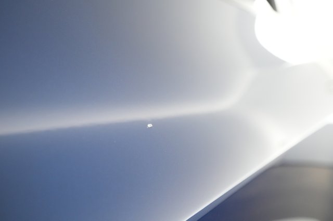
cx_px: 166
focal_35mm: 28
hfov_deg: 65.5
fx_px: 259
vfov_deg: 46.4
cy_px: 110
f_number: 4.5
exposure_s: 1/100
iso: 5000
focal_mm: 28
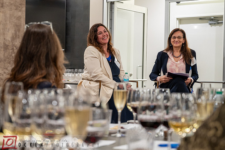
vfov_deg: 18.4
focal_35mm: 74
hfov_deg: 27.4
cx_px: 96
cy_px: 84
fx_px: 462
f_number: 4
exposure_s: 1/80
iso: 2000
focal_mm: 61
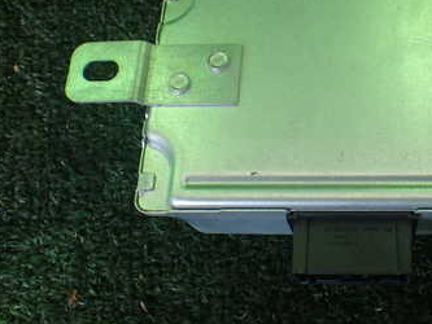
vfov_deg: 26.8
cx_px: 340
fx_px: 674
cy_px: 98
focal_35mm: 54
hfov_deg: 34.5
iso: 160
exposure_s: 1/125
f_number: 2.3
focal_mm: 5.4
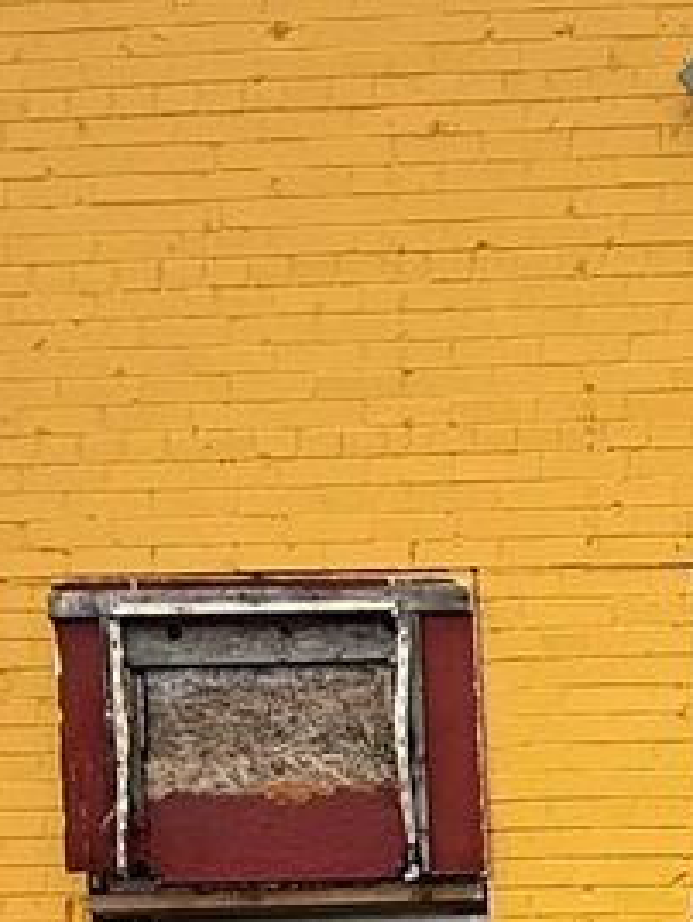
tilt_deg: -3.6
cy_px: 1311
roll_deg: +1.1
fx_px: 1894
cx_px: 1094
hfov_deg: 18.1
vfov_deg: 23.1
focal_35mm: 71
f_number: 2.2
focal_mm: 2.22
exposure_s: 1/255
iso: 50
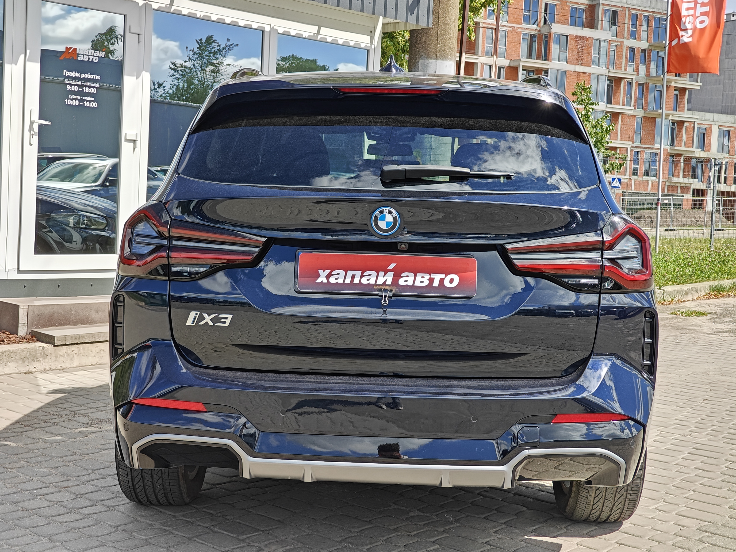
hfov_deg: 40.4
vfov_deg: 30.9
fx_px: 999
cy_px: 276
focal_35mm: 47
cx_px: 368
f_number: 2
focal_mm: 7.08
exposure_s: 1/1028
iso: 50
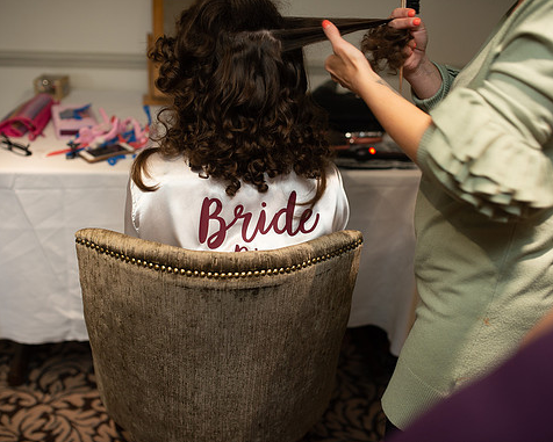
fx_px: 655
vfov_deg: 37.3
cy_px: 219
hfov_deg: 45.8
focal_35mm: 40
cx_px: 268
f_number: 2.2
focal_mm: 35
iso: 500
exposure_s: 1/80
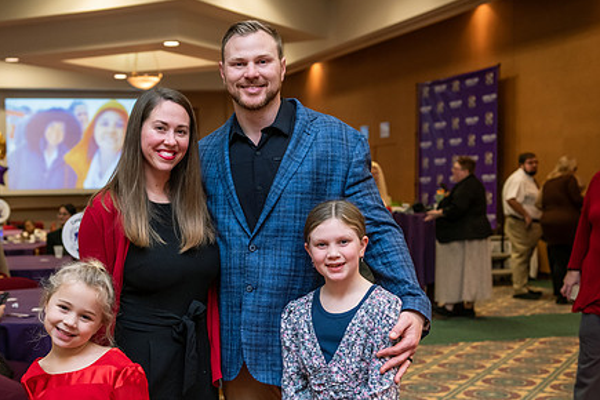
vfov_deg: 22.6
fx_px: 1000
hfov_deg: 33.3
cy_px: 239
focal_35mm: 60
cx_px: 229
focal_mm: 45
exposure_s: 1/160
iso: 1600
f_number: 3.2
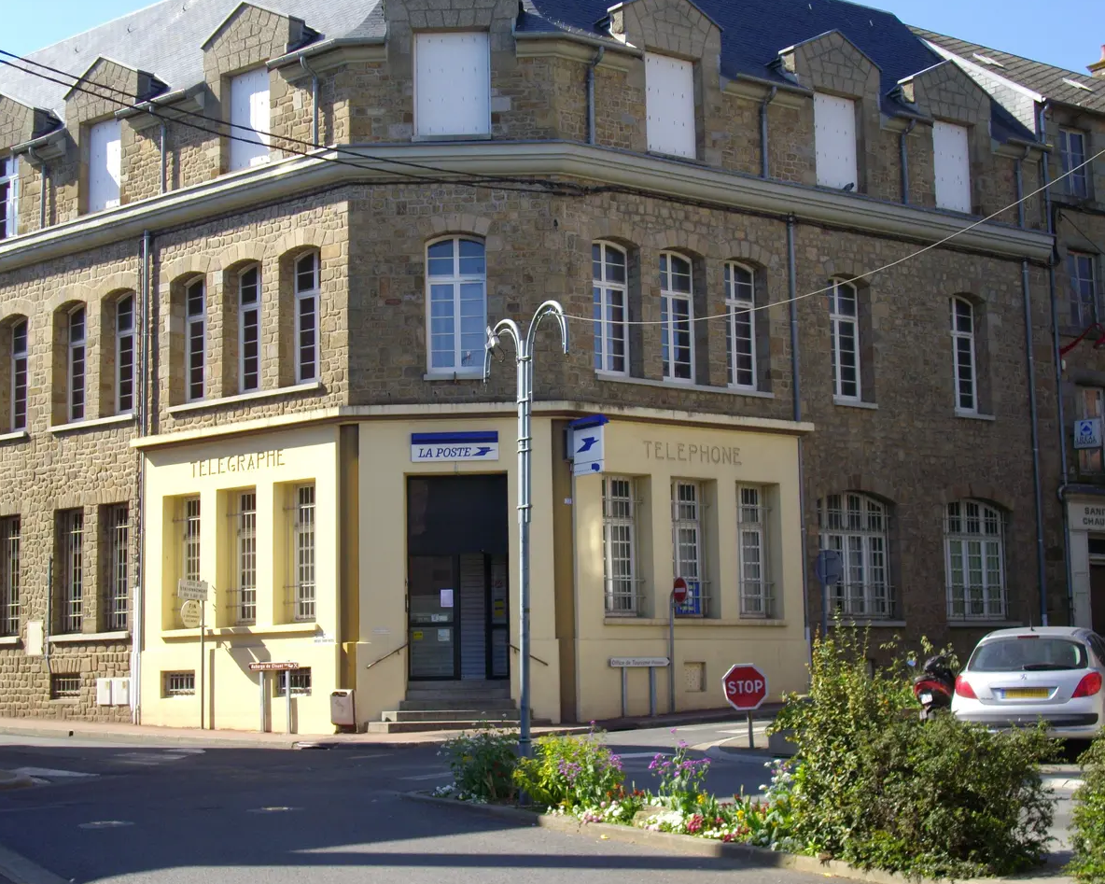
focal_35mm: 57
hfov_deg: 33.0
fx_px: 1864
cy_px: 442
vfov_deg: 26.7
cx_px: 510
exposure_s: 1/500
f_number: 3.4
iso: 100
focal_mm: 9
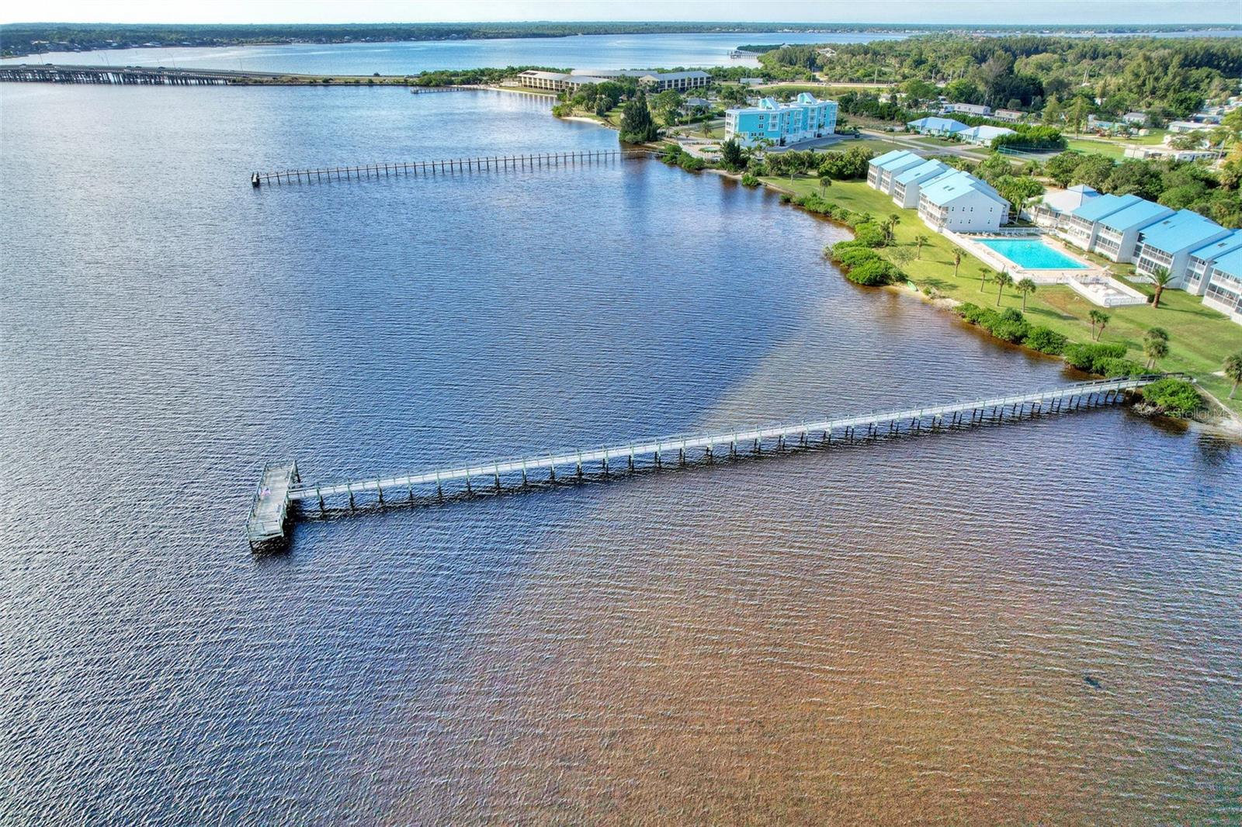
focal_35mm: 22
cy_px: 414
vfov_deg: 57.2
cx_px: 621
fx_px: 759
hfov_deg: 78.6
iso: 100
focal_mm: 8.4
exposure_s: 1/1600
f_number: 2.8
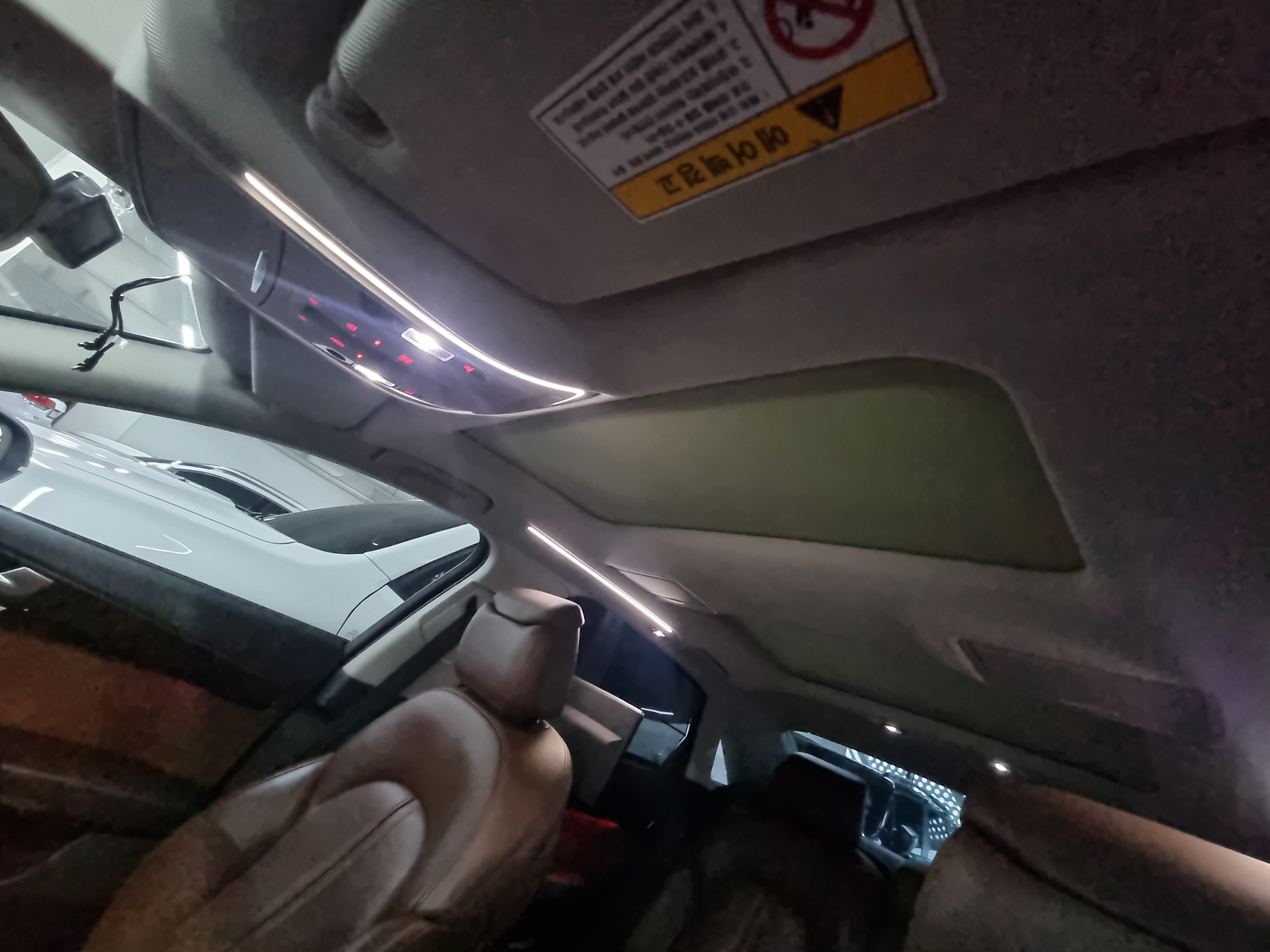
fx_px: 477
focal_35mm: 13
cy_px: 476
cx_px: 635
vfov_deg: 89.9
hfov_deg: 106.2
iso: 1600
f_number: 2.2
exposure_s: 1/24
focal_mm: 2.2
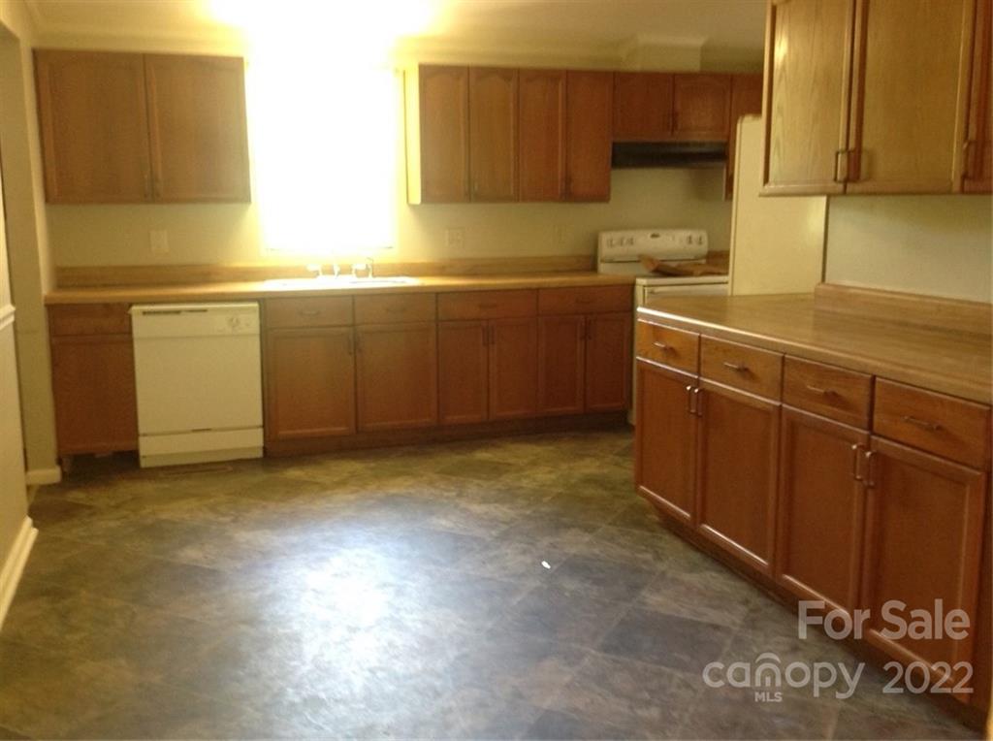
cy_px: 370
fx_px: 1002
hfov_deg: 52.7
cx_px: 496
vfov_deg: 40.6
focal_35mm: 35
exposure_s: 1/15
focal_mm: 4.28
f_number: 2.4
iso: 200
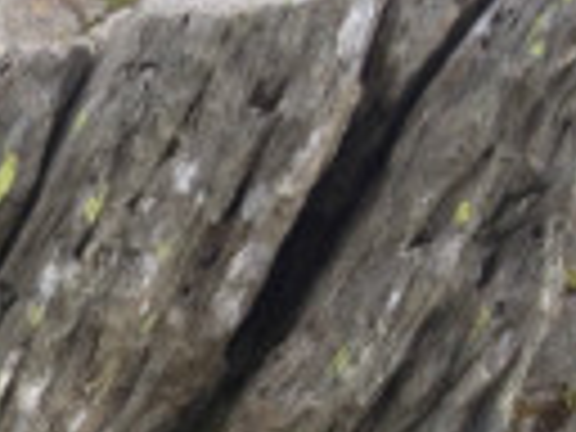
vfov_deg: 7.0
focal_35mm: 203
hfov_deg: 8.9
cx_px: -776
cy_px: 988
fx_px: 3378
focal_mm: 4.28
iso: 50
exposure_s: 1/690
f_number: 2.4
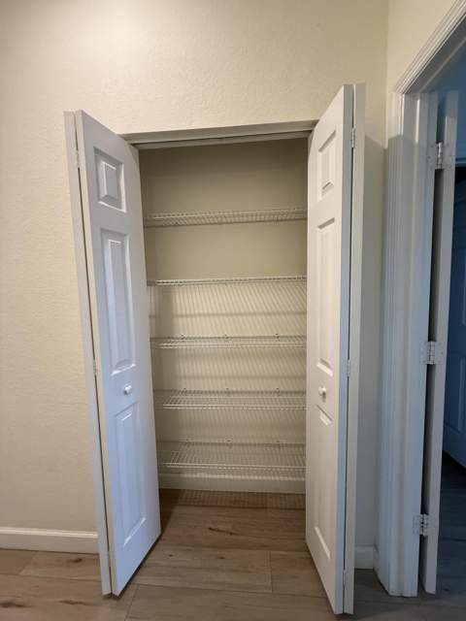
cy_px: 310
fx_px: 251
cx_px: 233
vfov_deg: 102.1
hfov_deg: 85.7
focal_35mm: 14
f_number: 2.2
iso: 250
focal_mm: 2.22
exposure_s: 1/60
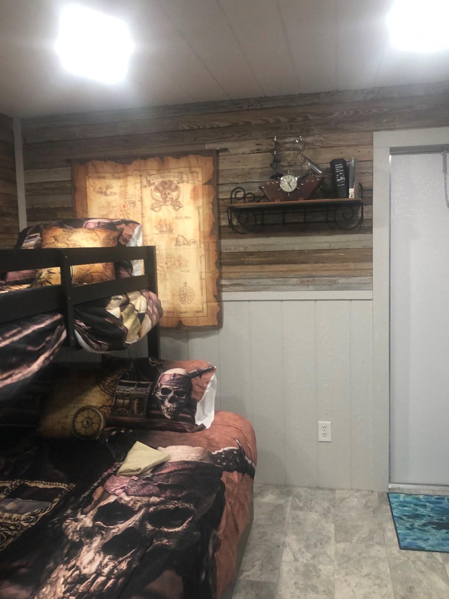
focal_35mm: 31
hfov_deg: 45.5
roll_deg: +0.2
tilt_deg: -7.0
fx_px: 536
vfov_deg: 58.3
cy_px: 300
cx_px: 223
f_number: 1.8
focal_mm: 3.99
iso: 40
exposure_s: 1/20
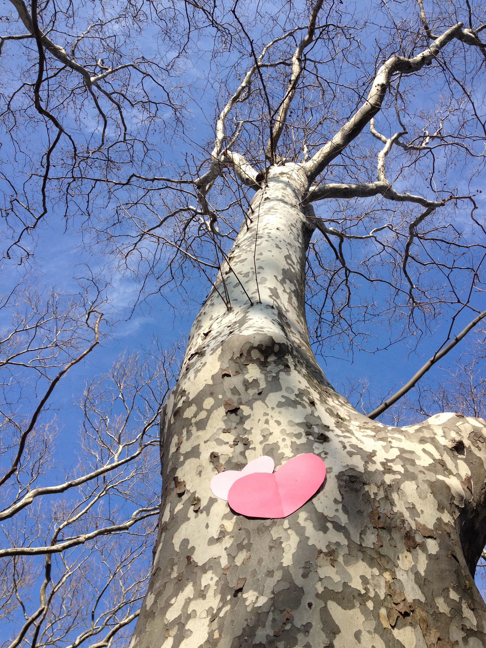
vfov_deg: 52.6
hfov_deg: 40.7
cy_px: 324
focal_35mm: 35
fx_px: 655
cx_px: 243
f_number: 2.4
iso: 64
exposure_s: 1/1151
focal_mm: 4.28
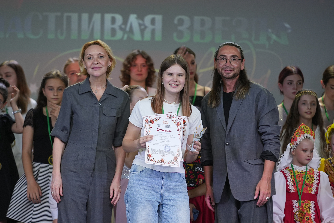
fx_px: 2700
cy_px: 112
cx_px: 167
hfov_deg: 7.1
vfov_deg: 4.7
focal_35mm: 291
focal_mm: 194
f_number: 2.8
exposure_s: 1/250
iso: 1000
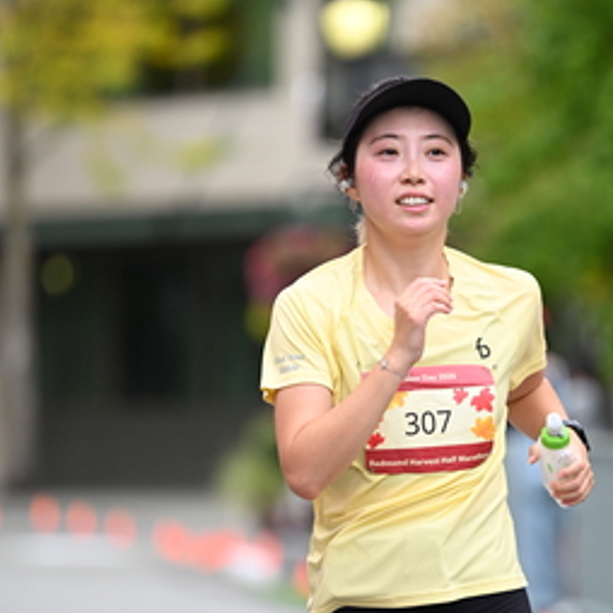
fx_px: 6451
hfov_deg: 5.4
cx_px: 397
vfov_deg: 5.4
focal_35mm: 322
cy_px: 393
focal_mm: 175
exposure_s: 1/2000
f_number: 2.8
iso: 640
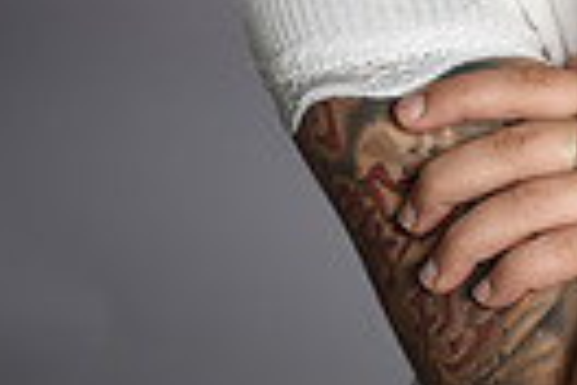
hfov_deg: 5.5
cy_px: -284
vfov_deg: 3.6
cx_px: 785
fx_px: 6010
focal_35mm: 375
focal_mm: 85
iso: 200
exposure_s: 1/100
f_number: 7.1
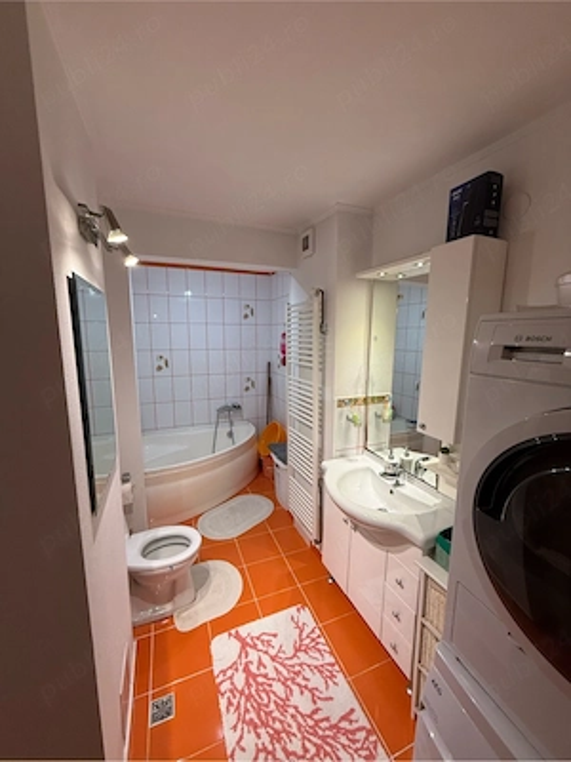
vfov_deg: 102.1
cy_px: 381
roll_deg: -0.5
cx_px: 286
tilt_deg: -7.3
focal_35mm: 14
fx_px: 308
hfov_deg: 85.7
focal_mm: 2.22
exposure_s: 1/100
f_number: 2.2
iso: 250
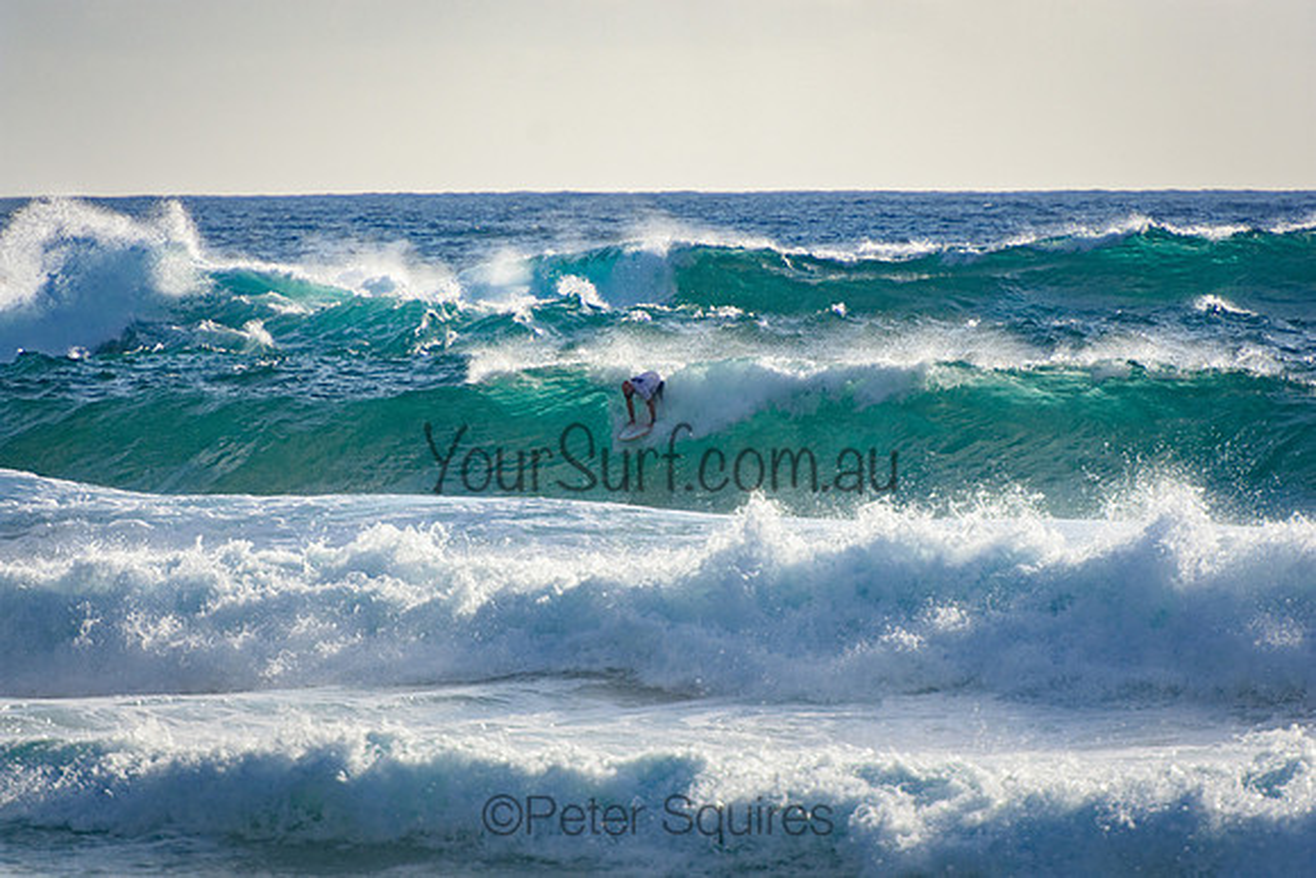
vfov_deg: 2.4
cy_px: 439
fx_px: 21389
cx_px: 658
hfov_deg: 3.5
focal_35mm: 585
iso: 280
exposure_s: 1/2000
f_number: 5.6
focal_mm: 390
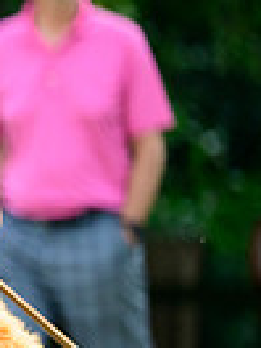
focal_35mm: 1018
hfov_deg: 1.5
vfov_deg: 1.9
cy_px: 268
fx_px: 10234
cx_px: -467
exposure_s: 1/1600
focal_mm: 240
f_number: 5
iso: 1000
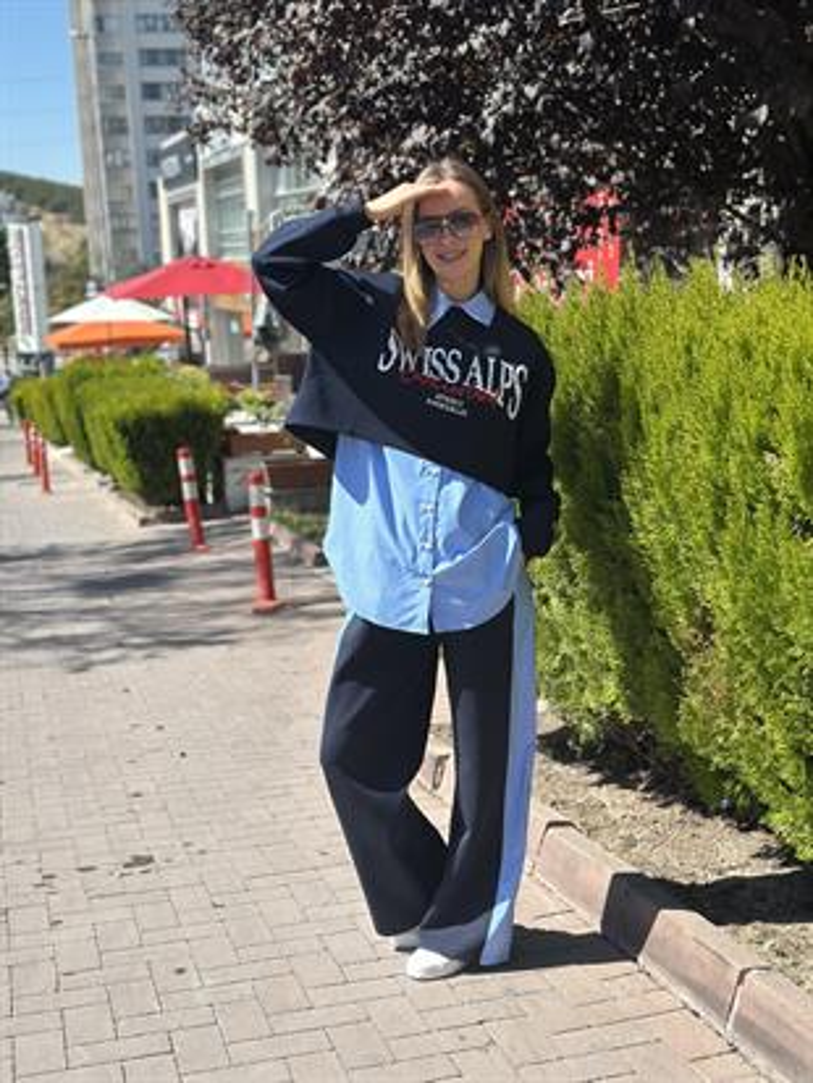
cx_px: 406
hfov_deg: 30.3
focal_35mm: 48
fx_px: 1502
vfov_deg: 39.6
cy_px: 542
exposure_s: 1/4184
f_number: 1.78
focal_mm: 6.86
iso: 100
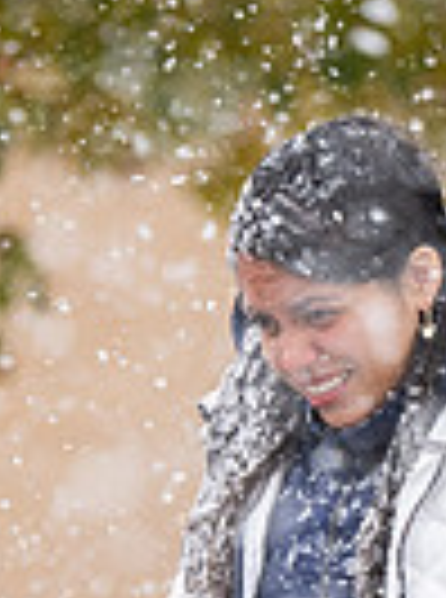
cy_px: 866
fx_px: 10530
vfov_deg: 3.2
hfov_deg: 2.4
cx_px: 212
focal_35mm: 610
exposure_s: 1/800
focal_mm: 145
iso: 800
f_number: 2.8
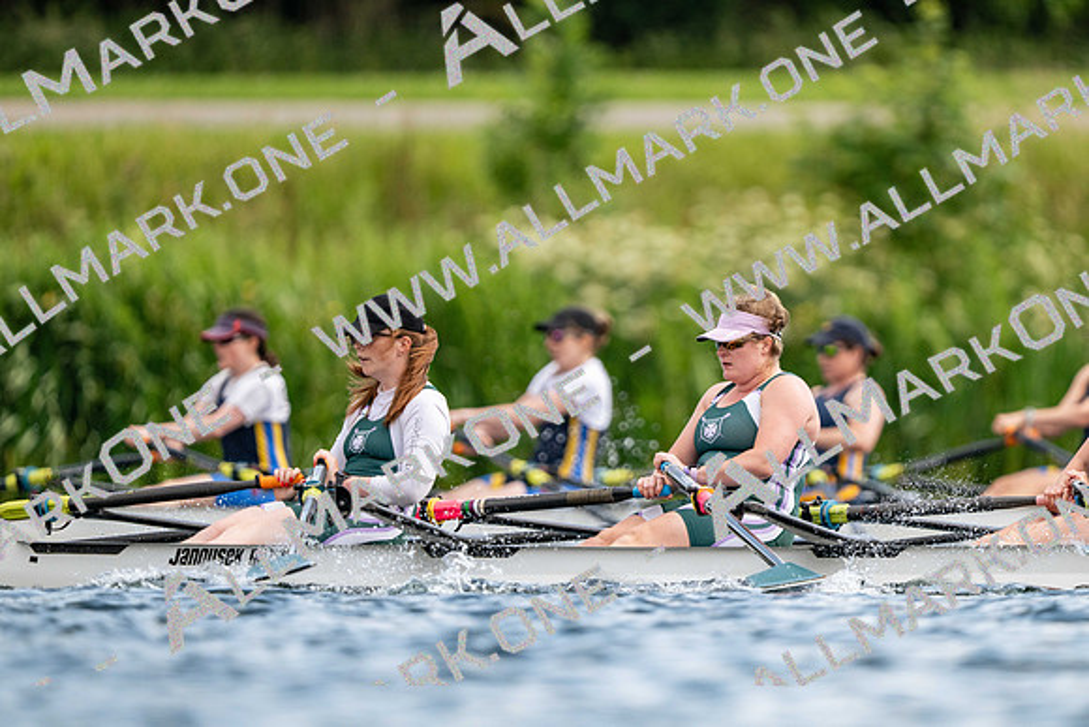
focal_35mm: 840
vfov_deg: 1.6
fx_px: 25415
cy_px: 364
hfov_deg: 2.5
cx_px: 544
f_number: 5.6
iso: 1000
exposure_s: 1/2500
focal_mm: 840
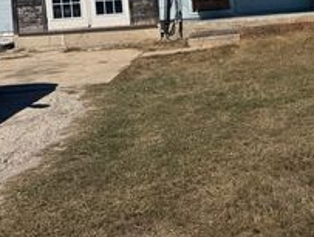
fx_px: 536
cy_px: -4
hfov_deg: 28.3
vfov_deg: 23.7
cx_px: 381
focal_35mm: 59
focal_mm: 6.76
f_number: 1.78
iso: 80
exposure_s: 1/7937
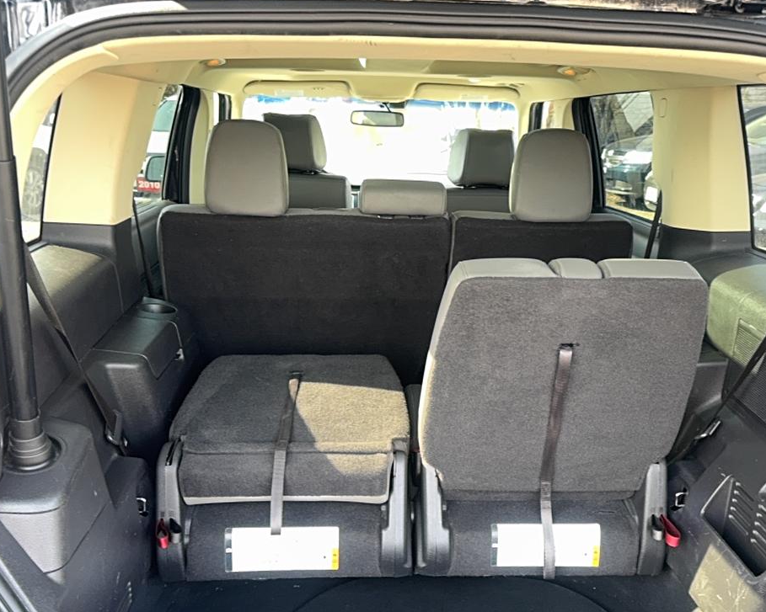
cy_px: 397
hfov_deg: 54.2
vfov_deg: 44.0
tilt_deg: -20.4
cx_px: 407
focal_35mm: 33
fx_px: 748
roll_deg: -0.3
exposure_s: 1/73
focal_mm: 6.76
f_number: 1.78
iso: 50
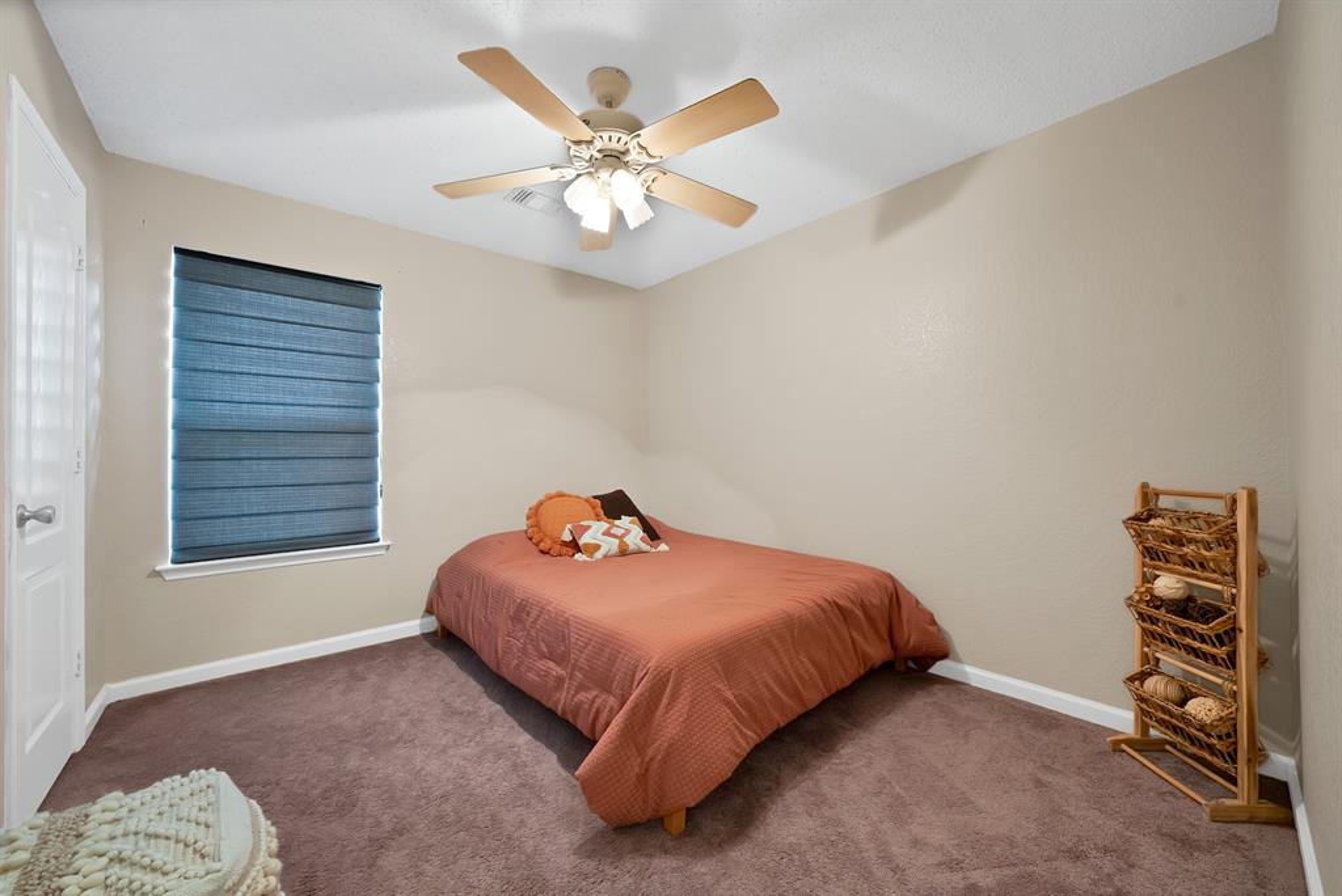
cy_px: 448
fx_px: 448
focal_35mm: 12
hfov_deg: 112.6
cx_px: 671
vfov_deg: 90.1
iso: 640
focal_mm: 12
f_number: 9
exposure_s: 2
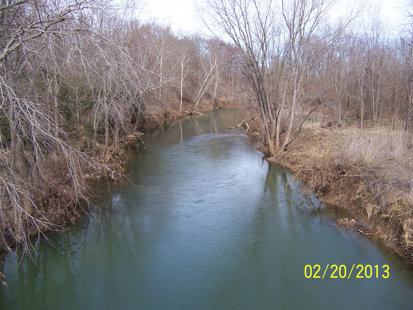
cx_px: 206
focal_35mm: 33
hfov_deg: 55.4
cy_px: 155
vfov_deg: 42.9
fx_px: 394
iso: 80
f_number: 3.4
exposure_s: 1/500
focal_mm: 5.5
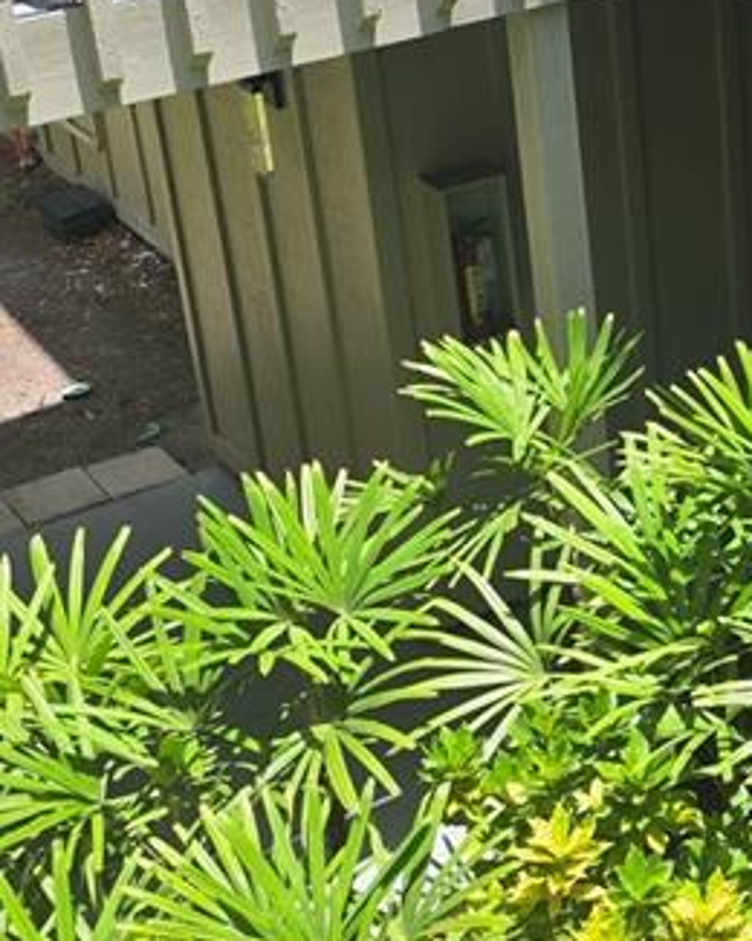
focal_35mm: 83
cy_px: 426
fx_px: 2309
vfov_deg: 23.0
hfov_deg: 17.7
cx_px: 882
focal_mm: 6.25
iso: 80
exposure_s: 1/2410
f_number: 1.7
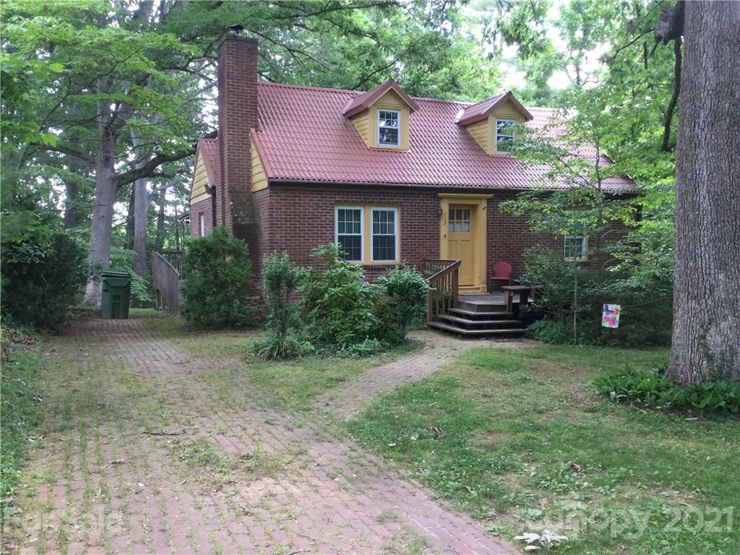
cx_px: 370
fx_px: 663
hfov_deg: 58.4
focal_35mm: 31
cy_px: 278
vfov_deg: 45.4
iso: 32
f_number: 2.4
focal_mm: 3.3
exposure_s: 1/40
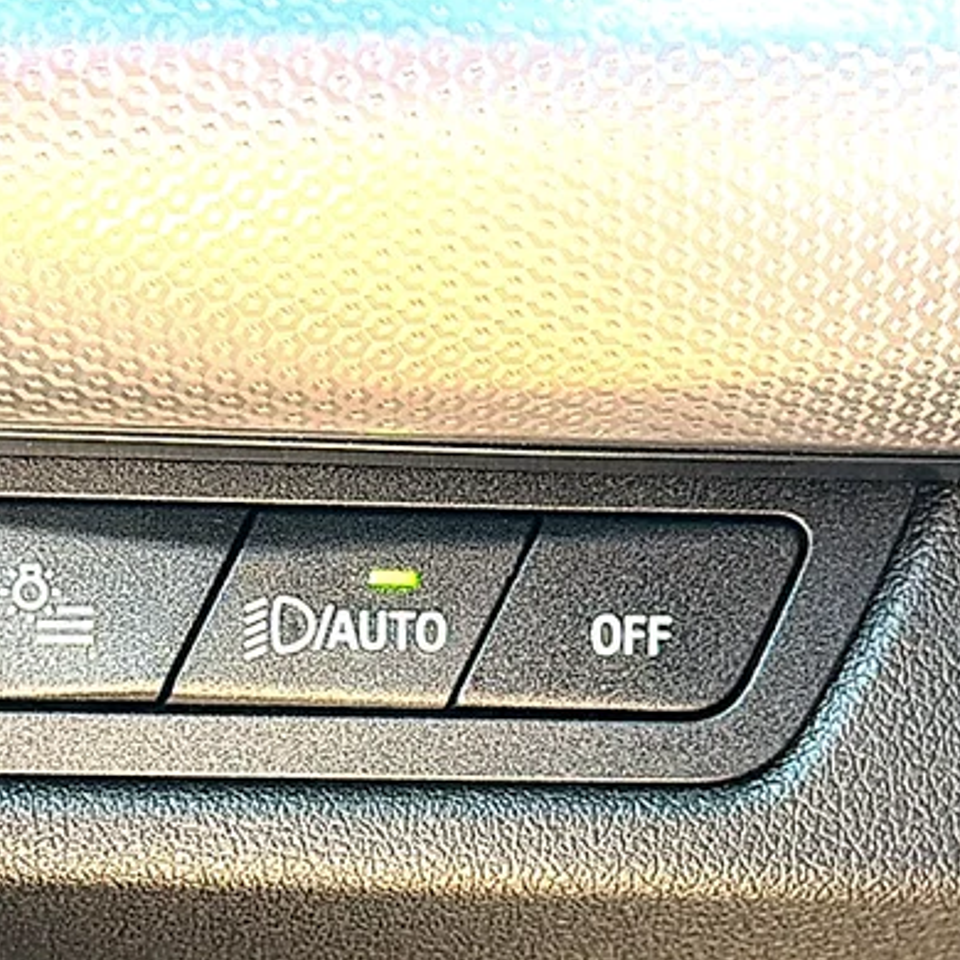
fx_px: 2290
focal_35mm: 73
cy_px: 629
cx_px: 362
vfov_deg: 23.6
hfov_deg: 23.6
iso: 80
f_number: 1.78
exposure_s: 1/73
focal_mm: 6.86
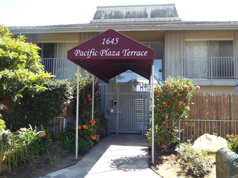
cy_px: 89
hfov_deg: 51.4
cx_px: 119
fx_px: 248
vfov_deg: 39.7
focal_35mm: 36
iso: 100
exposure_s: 1/160
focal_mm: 6.18
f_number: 3.4
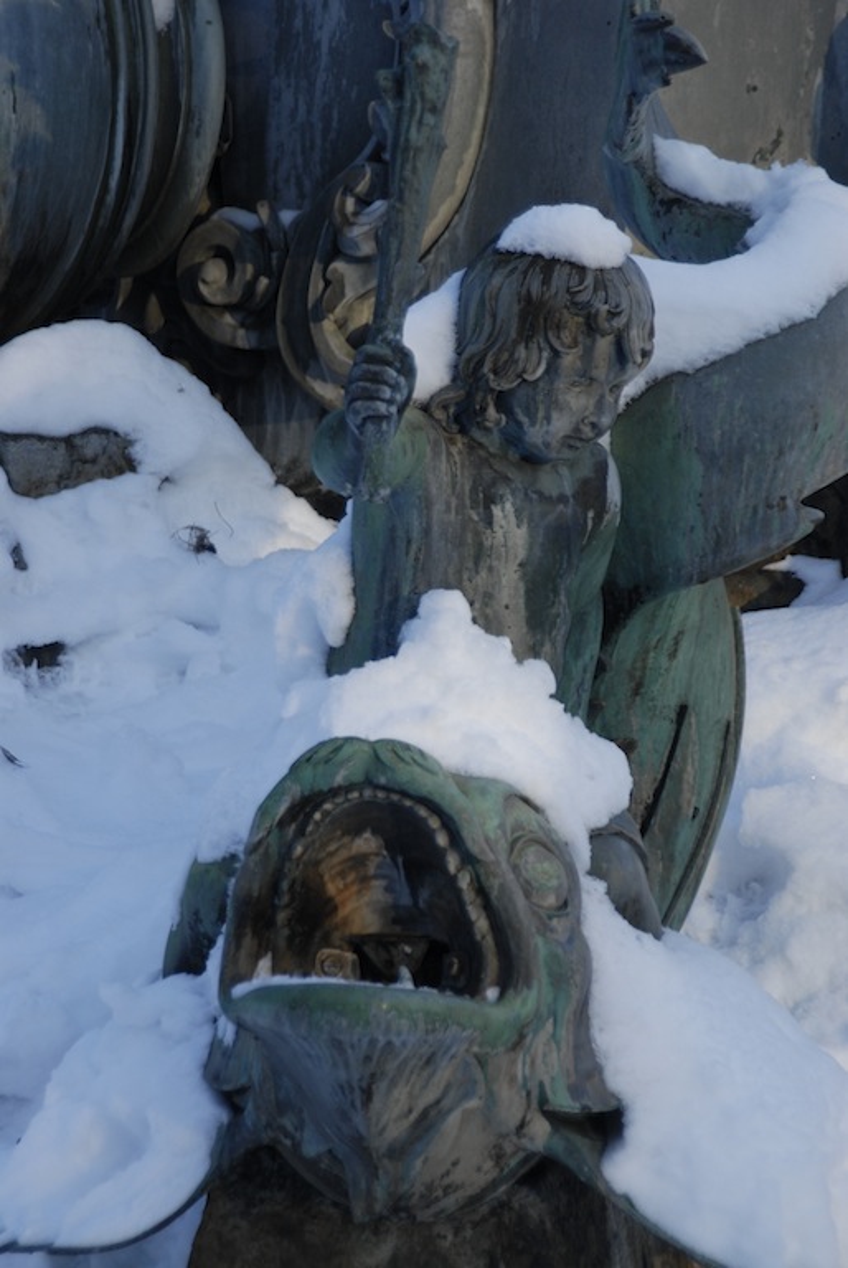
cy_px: 634
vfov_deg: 11.0
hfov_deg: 7.3
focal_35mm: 188
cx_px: 424
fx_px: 6607
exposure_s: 1/90
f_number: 5.6
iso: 250
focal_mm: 125
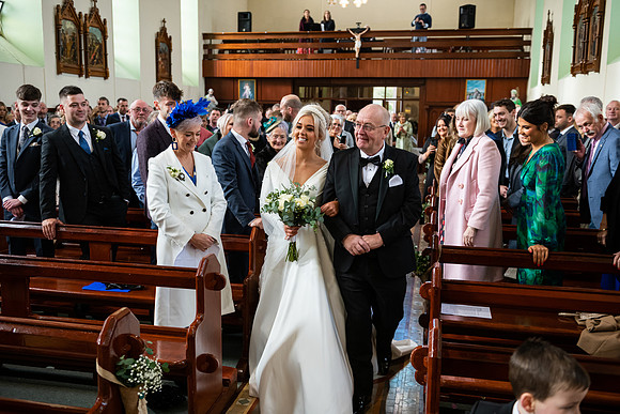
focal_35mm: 34
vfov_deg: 38.9
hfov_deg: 55.8
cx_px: 310
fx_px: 586
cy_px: 207
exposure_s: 1/160
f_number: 3.5
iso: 800
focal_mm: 34
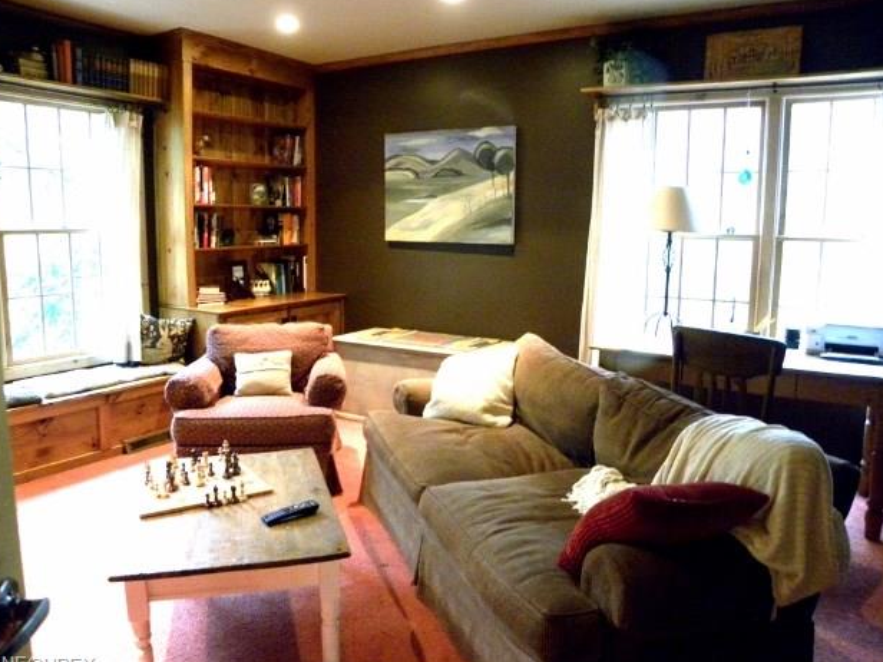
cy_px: 334
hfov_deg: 65.3
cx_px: 437
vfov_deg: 51.4
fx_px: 689
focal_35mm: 27
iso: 548
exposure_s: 1/9.6
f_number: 2.8
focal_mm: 4.6
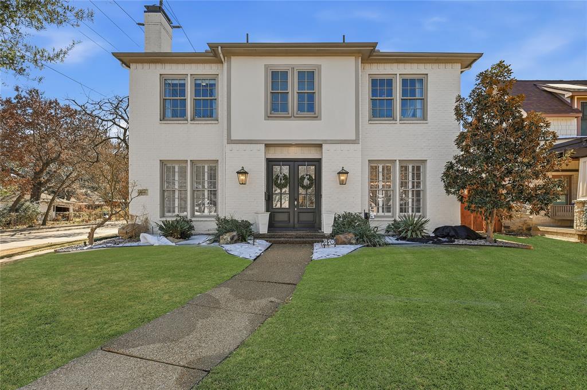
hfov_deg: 90.0
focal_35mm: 18
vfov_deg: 67.3
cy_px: 195
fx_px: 293
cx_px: 294
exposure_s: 1/8000
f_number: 7.1
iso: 1000
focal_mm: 18
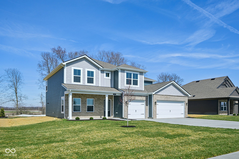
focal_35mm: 25
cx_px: 120
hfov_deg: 71.5
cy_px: 80
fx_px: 166
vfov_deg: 51.3
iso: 100
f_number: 8
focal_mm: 25
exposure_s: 1/500
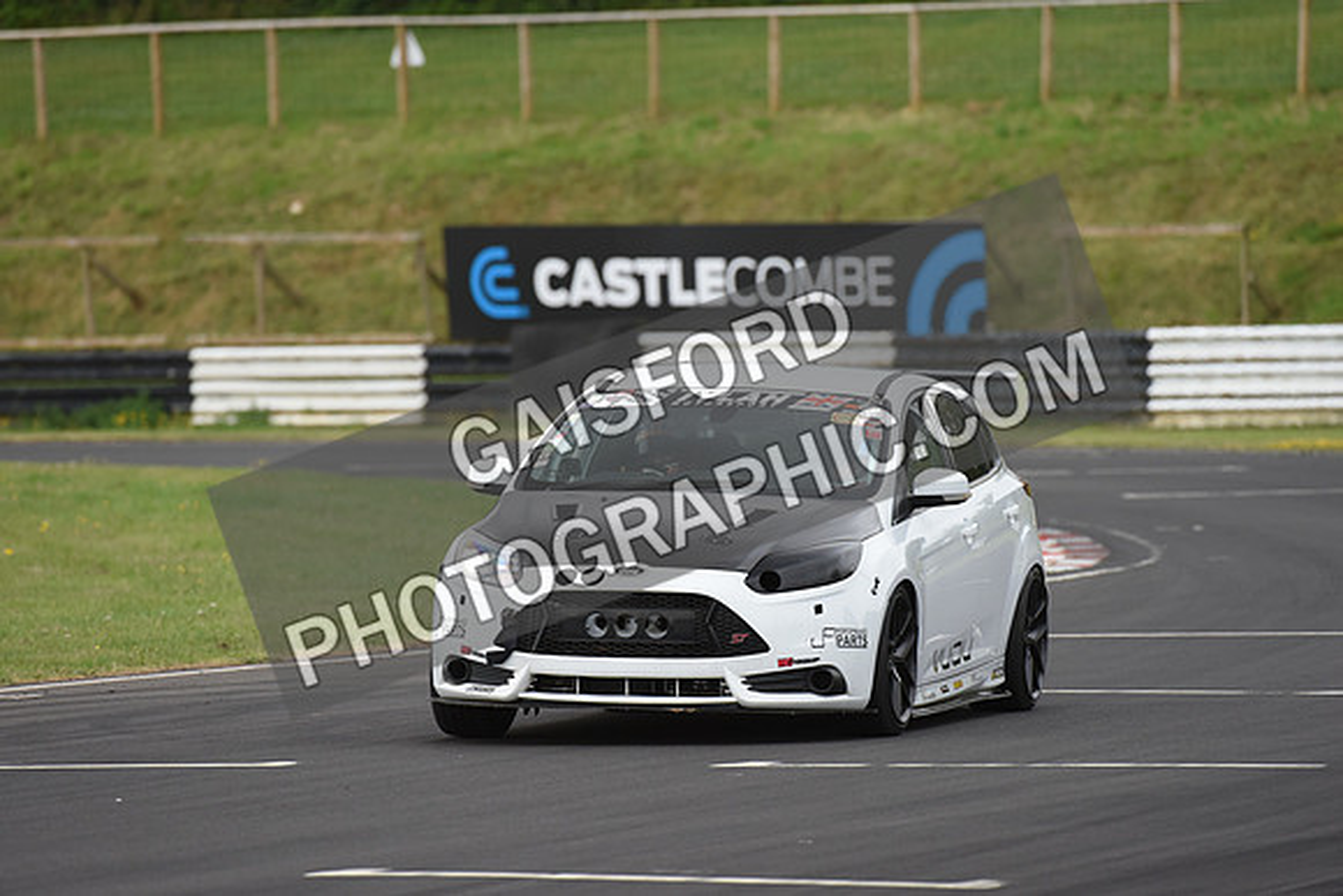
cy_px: 448
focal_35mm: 400
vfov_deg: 3.4
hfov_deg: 5.2
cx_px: 672
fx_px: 14925
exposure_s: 1/1000
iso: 1600
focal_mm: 400
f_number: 5.6
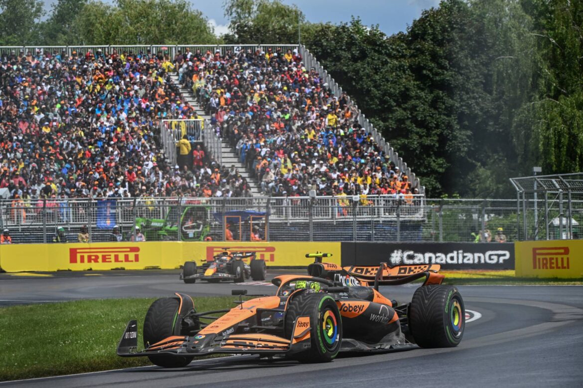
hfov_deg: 11.4
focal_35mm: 180
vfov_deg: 7.6
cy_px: 194
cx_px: 292
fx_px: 2915
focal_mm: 180
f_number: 9
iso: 400
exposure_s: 1/1600
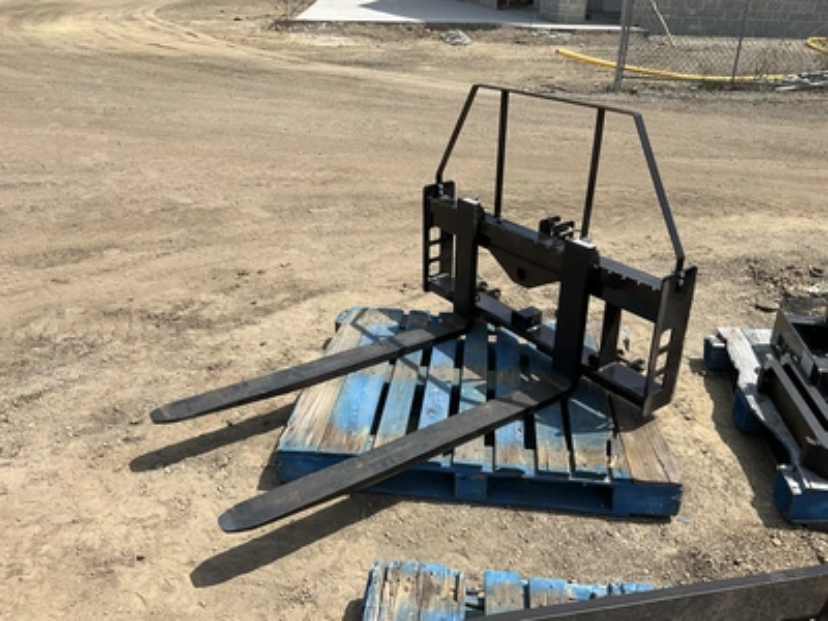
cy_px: 310
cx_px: 414
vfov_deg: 48.2
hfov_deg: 61.7
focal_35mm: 29
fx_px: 694
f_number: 1.8
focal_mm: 3
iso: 25
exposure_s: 1/1848
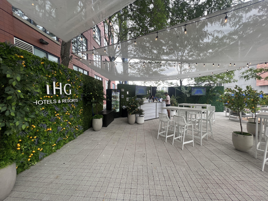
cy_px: 100
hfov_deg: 106.2
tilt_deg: -1.0
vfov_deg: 89.9
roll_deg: +0.0
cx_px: 134
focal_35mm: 13
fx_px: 101
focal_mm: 1.57
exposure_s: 1/120
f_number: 1.8
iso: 40
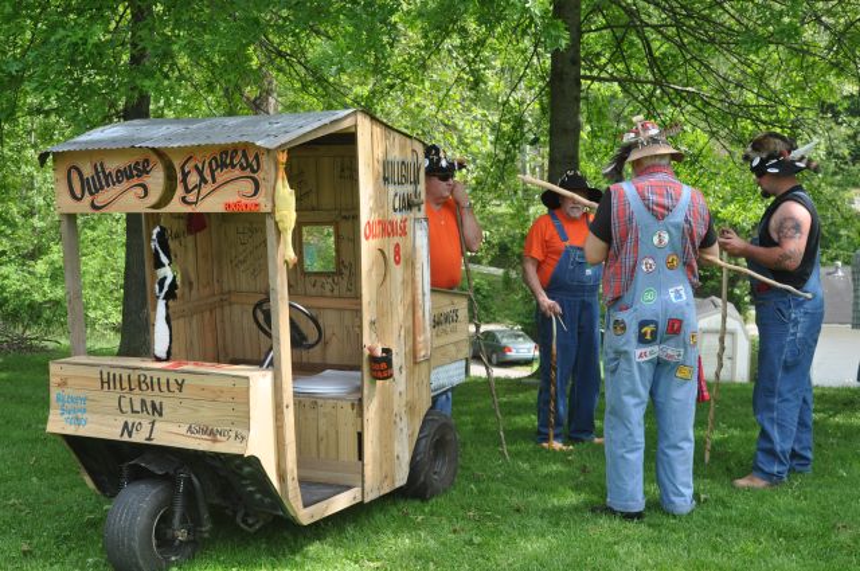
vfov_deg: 28.9
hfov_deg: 42.4
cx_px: 430
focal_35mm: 46
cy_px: 286
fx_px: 1109
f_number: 7.1
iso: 200
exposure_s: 1/200
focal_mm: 31
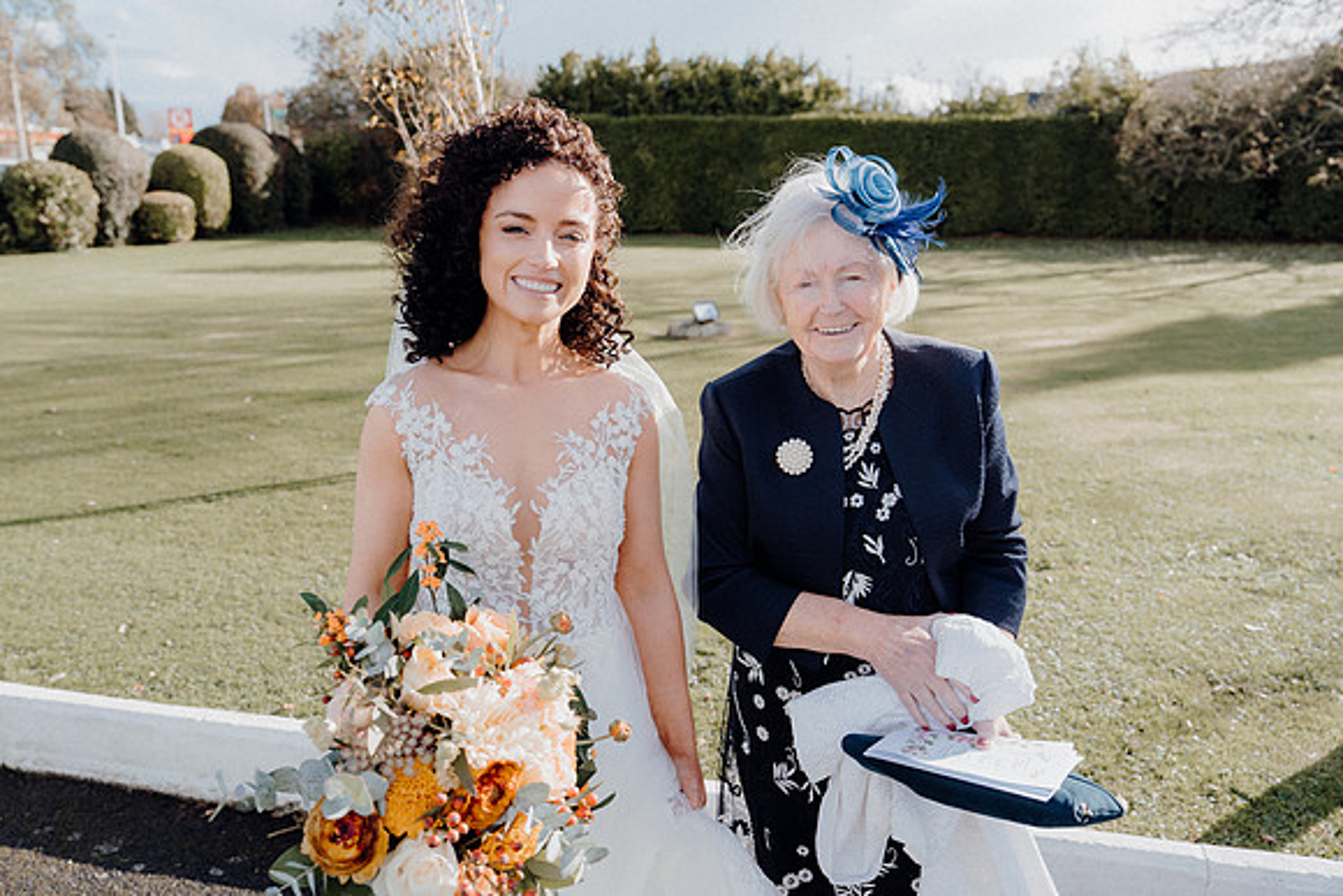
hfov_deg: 65.5
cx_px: 672
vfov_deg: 46.4
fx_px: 1045
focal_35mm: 28
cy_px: 448
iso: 125
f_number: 3.5
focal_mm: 28
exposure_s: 1/500
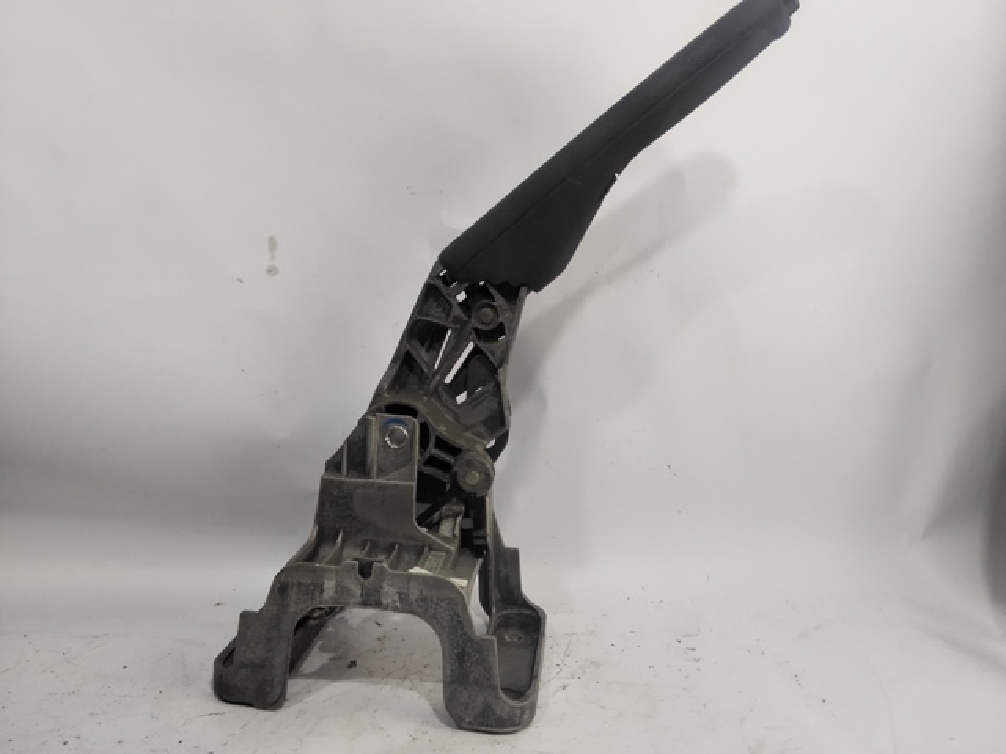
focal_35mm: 26
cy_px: 377
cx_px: 503
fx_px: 756
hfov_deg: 67.3
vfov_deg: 53.1
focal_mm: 2.78
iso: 50
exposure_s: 1/157
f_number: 2
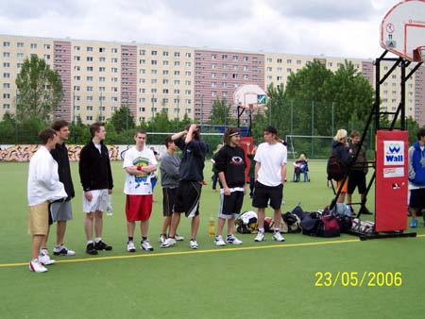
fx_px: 626
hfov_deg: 37.5
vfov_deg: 28.6
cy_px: 160
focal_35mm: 51
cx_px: 212
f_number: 3.4
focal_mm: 10.7
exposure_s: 1/700
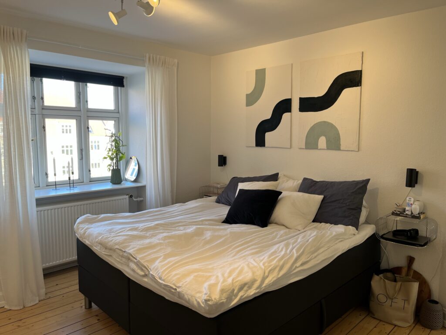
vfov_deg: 53.1
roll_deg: -0.3
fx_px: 335
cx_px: 223
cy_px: 168
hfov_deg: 67.3
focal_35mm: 26
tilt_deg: -6.8
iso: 40
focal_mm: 5.1
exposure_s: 1/100
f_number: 1.6
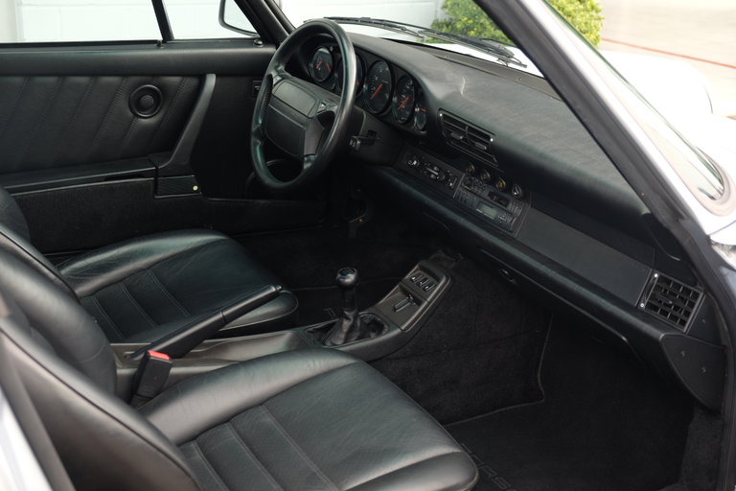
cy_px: 246
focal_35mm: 49
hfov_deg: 40.3
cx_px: 368
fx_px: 1002
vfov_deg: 27.5
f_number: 3.6
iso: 320
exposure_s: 1/60
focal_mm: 32.9
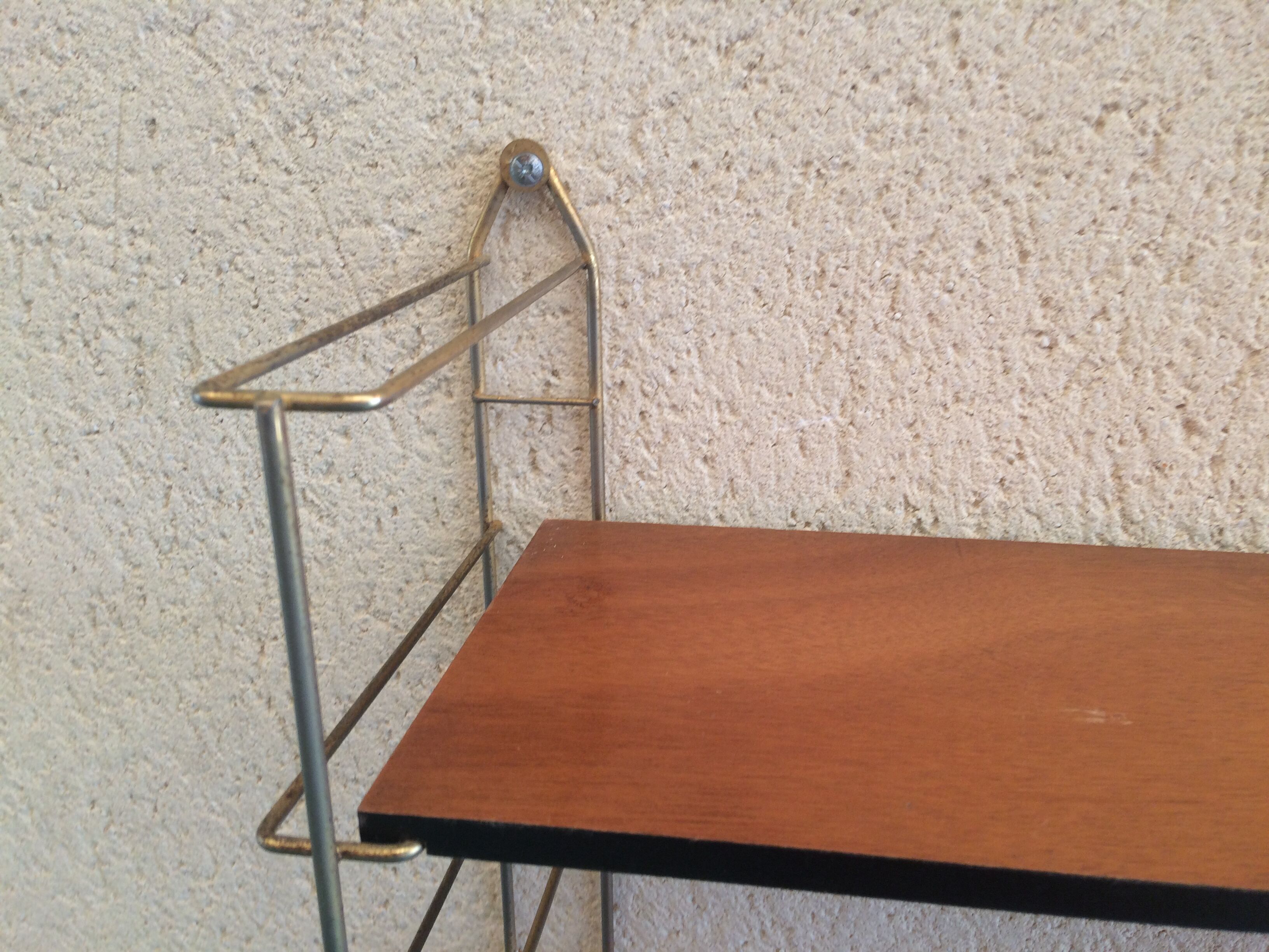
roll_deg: -0.2
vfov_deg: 48.2
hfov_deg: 61.7
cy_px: 476
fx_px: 1063
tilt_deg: -19.9
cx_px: 634
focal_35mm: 29
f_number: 2.2
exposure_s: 1/33
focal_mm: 4.15
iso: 50
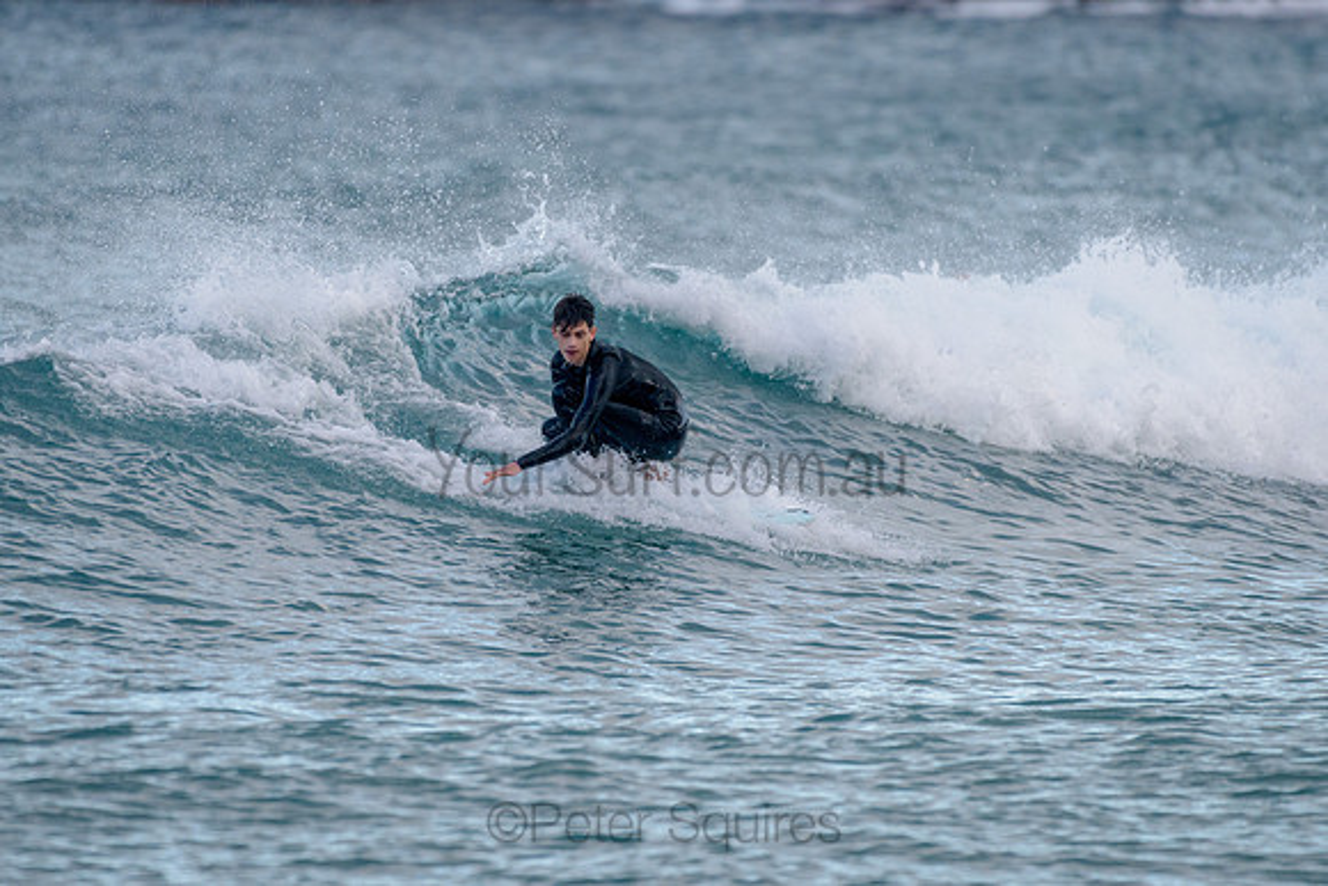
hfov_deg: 3.4
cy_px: 426
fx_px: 22574
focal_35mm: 612
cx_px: 697
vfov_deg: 2.2
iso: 720
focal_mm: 500
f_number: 5.6
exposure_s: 1/1250
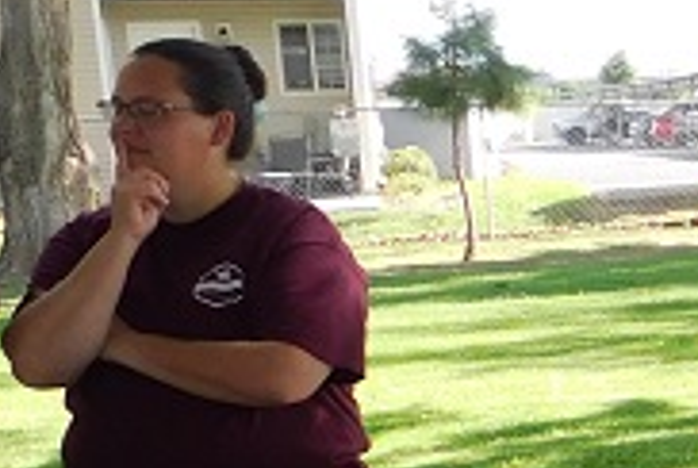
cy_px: 518
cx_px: 1480
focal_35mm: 121
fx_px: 2350
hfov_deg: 13.8
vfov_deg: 11.2
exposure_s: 1/200
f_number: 3
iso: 125
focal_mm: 4
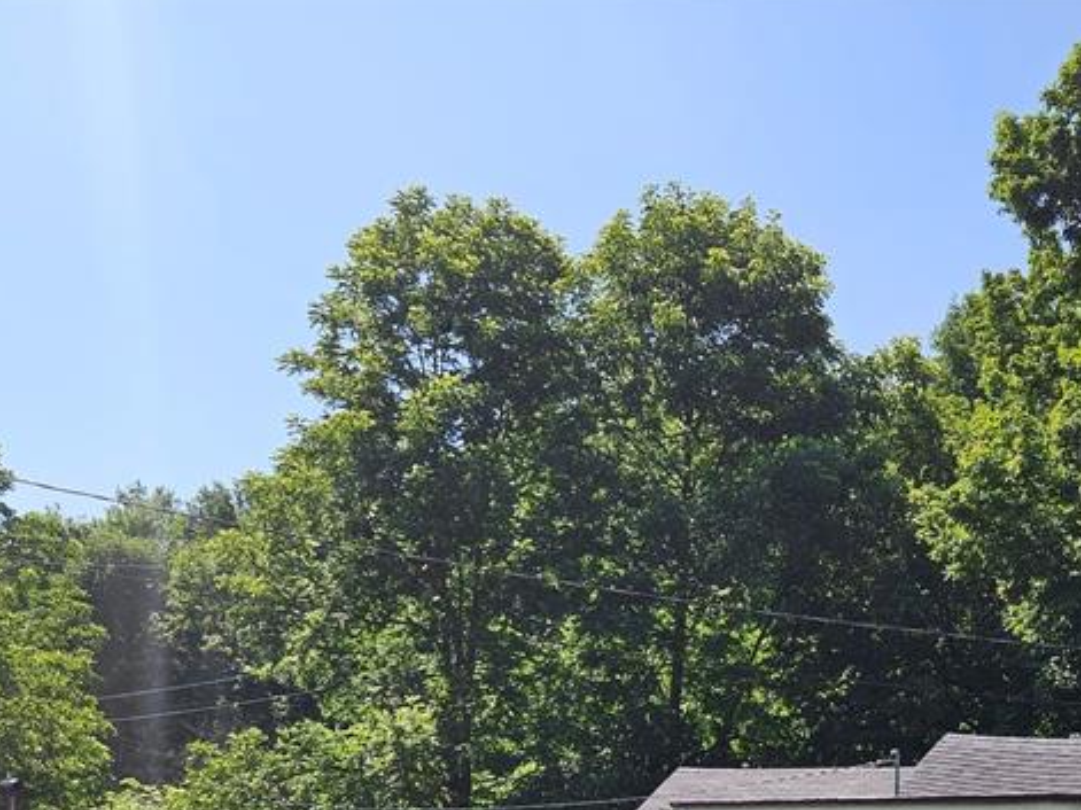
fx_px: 1561
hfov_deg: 37.3
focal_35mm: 50
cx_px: 801
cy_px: 870
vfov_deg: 26.9
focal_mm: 5.4
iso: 25
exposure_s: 1/1517
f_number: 1.8
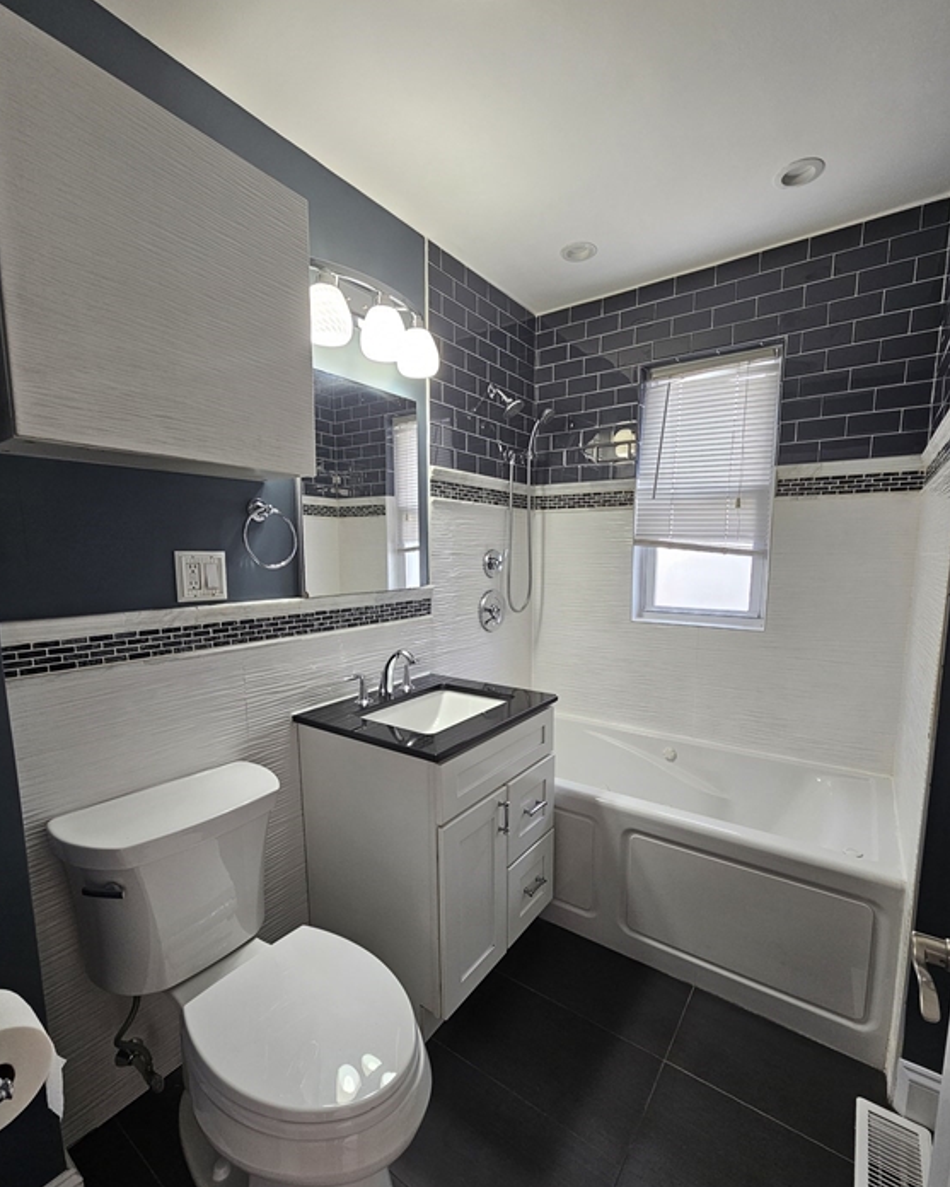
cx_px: 466
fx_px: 492
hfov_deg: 88.0
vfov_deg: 100.6
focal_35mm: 14
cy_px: 626
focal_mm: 2.2
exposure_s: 1/60
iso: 125
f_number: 2.2
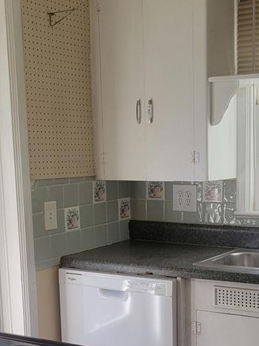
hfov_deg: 22.5
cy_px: 274
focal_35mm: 65
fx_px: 648
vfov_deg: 29.2
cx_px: 166
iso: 40
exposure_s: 1/152
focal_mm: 5.4
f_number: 1.8
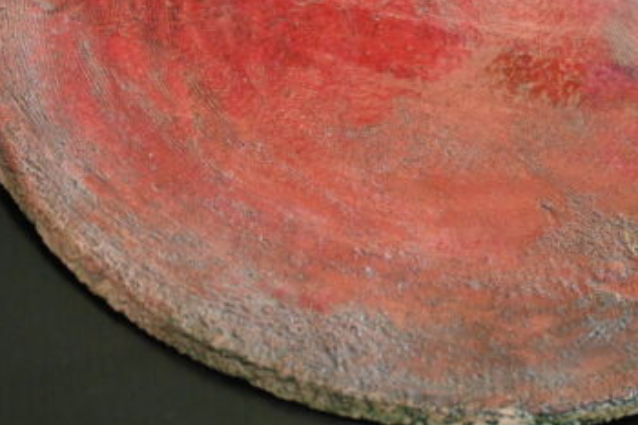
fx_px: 1487
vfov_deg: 16.1
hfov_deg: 24.2
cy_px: 67
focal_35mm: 84
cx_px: 393
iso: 2800
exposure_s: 1/50
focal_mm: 29
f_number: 4.8
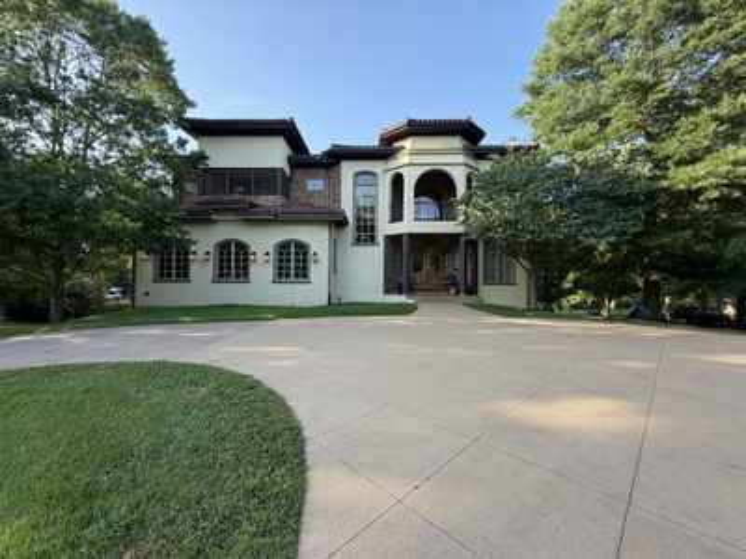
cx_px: 373
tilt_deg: +1.8
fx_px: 302
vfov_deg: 85.7
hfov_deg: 102.1
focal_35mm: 14
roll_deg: -0.8
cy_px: 280
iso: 40
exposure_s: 1/248
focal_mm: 2.22
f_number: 2.2
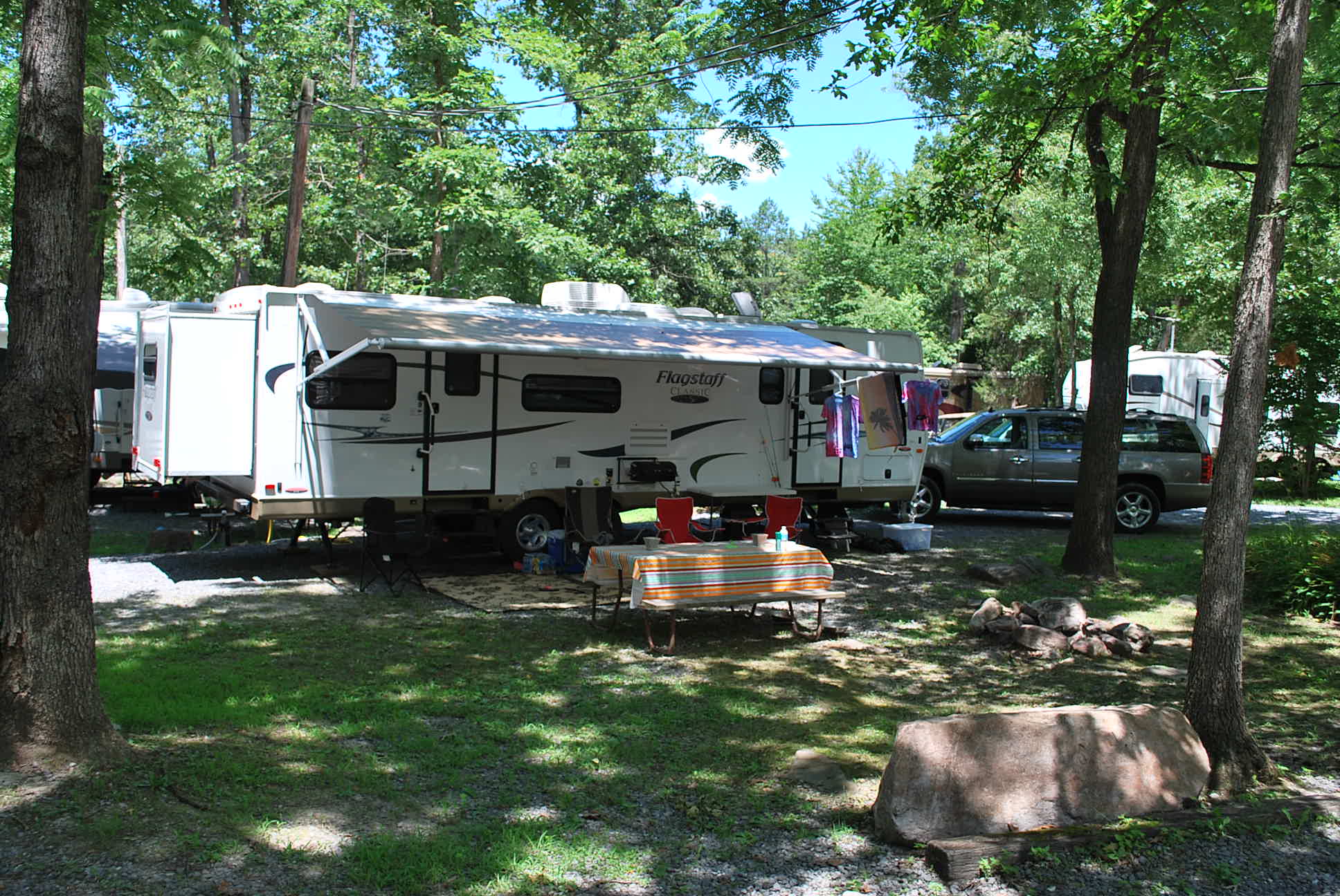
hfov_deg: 57.2
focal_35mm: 33
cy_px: 448
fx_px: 1230
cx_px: 670
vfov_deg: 40.1
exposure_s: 1/160
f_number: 6.3
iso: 100
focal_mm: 22
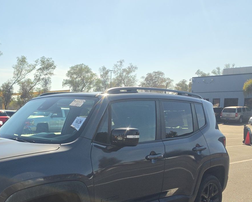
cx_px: 63
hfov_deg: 43.4
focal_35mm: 41
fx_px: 306
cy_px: 162
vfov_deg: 35.3
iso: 63
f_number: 1.4
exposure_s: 1/6572
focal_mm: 6.5
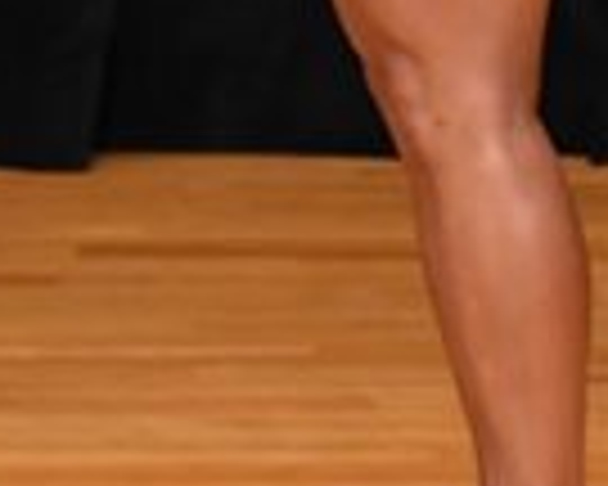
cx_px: 1610
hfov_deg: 1.3
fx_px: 26146
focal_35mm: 1453
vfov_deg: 1.1
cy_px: -297
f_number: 5.6
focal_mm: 180
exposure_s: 1/400
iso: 3200
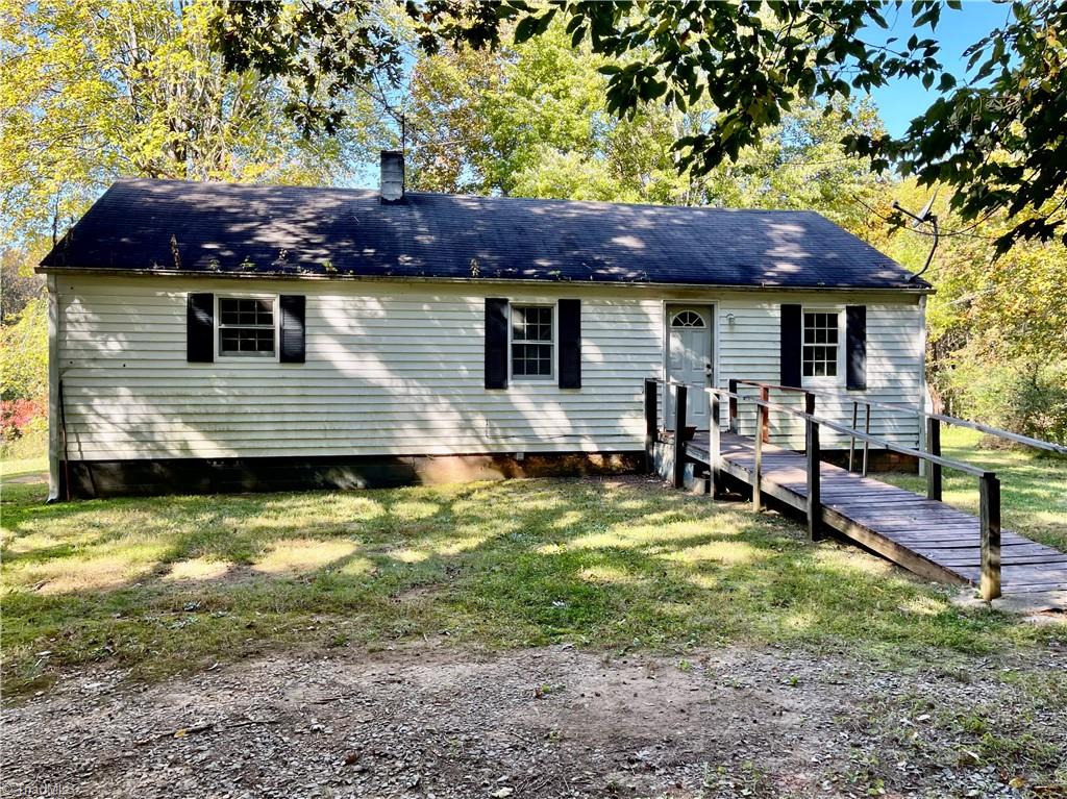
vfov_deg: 53.0
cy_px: 400
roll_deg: -0.5
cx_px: 534
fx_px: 801
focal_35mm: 26
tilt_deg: -0.1
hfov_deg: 67.3
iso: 32
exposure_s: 1/258
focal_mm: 5.1
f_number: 1.6
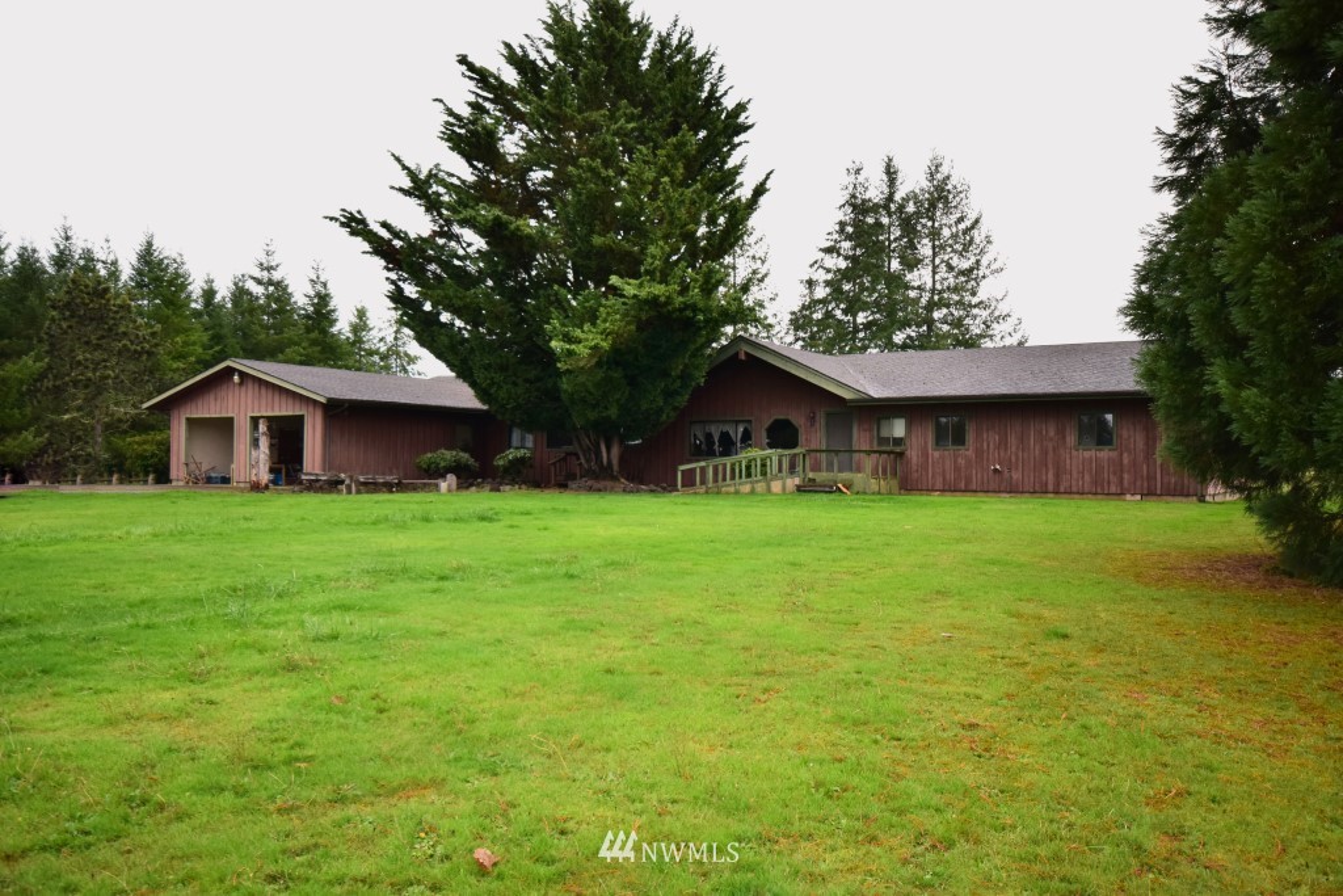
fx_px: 1119
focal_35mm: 30
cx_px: 672
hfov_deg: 61.9
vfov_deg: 43.6
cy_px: 448
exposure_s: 1/60
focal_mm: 20
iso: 450
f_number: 8
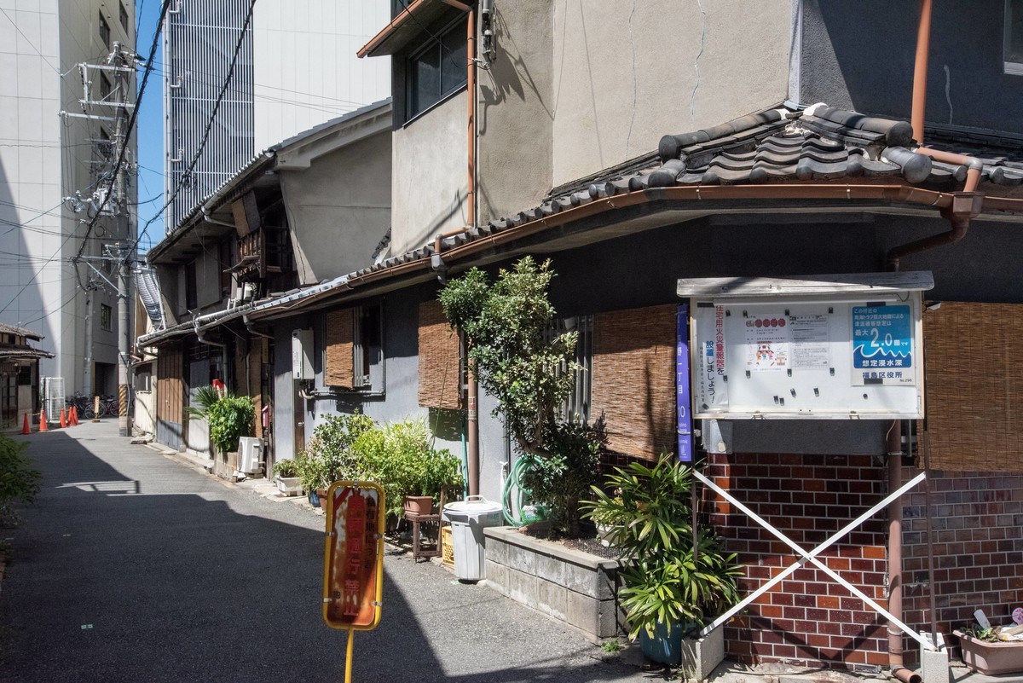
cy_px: 342
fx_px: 1137
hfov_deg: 48.4
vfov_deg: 33.4
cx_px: 512
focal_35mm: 40
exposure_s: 1/1600
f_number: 20
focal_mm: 40
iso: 4000
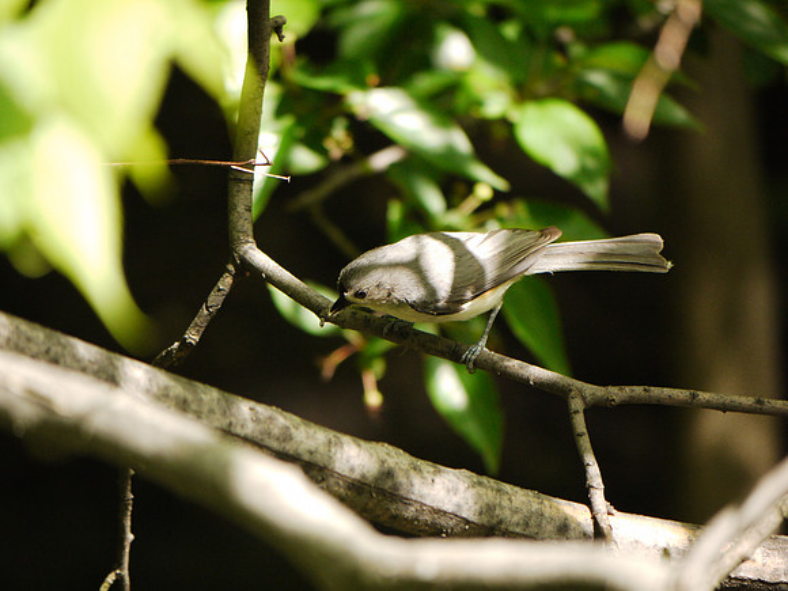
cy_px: 296
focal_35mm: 600
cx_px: 394
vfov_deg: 2.5
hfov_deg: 3.3
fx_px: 13658
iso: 640
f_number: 5.6
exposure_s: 1/500
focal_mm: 300
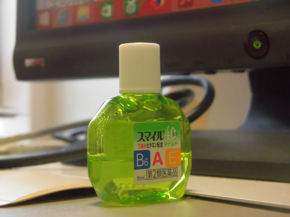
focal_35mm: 78
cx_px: 145
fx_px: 653
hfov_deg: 25.0
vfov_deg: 18.9
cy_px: 108
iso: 500
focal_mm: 14
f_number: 4.5
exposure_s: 1/80
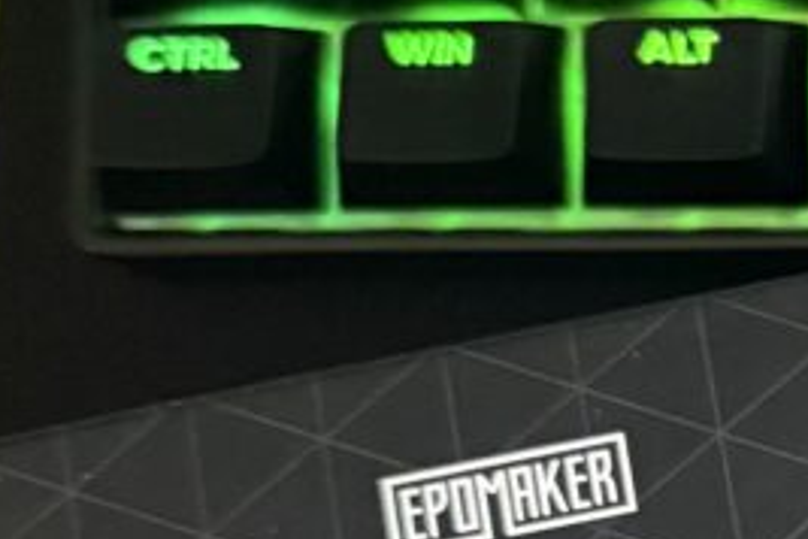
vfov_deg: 9.2
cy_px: 784
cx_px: 1540
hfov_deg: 12.6
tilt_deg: -80.9
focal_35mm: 146
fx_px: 3277
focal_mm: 6.76
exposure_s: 1/39
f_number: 1.78
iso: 1000
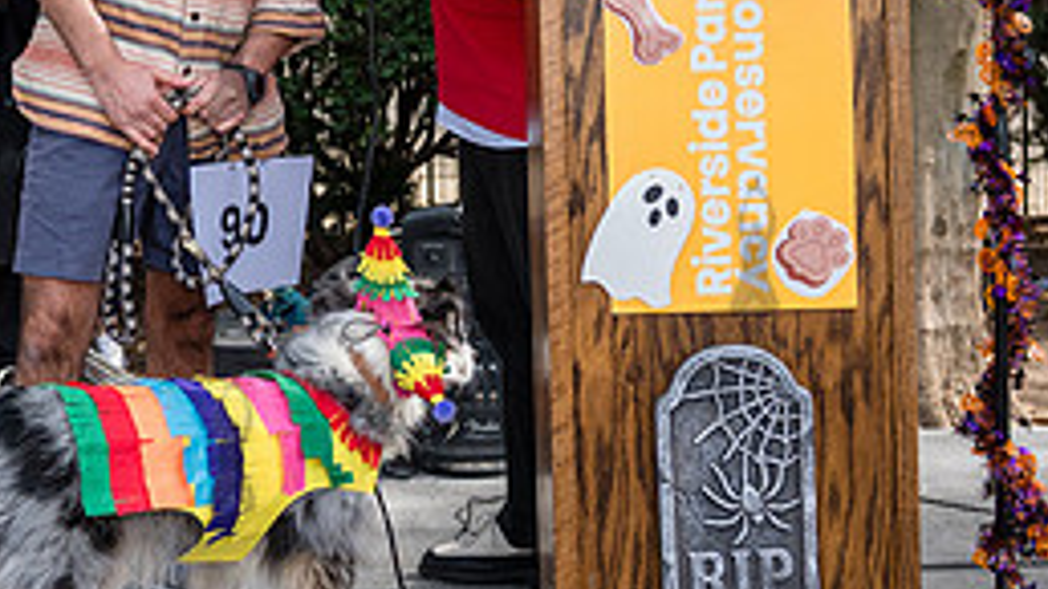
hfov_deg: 26.1
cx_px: 227
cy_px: 49
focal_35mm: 80
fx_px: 2223
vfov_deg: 14.9
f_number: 4
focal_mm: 34
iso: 1000
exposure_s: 1/1000
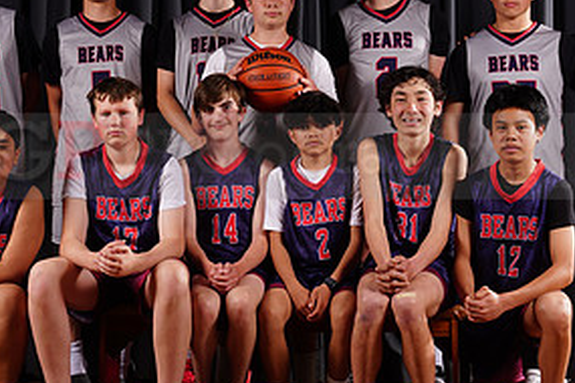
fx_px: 1693
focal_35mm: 106
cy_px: 140
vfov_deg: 12.9
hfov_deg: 19.3
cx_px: 258
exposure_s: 1/250
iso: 200
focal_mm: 52
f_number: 13
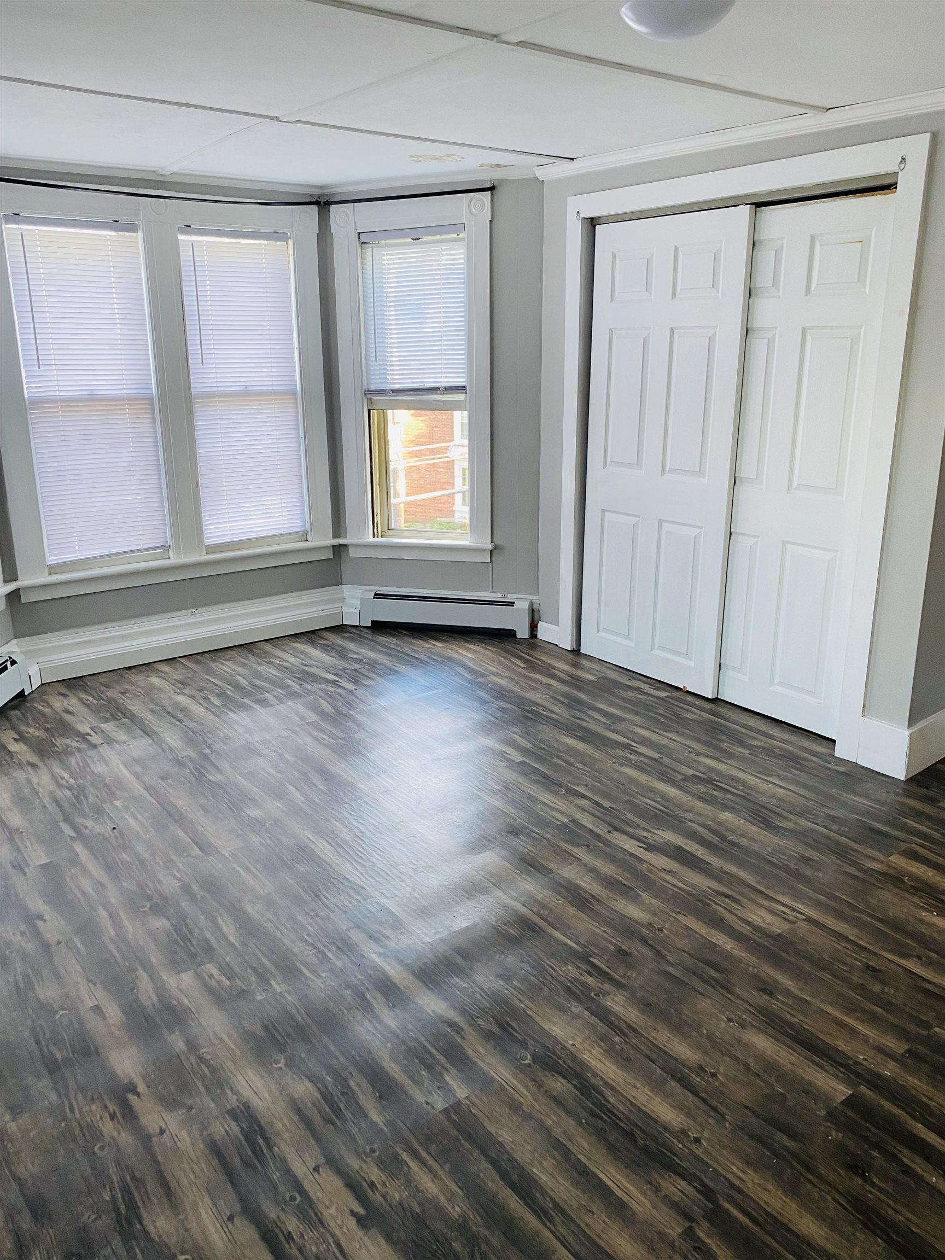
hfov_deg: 53.1
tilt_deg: -15.1
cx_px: 472
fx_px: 946
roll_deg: +1.1
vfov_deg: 67.3
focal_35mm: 26
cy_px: 630
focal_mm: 4.25
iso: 100
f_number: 1.8
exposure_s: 1/60
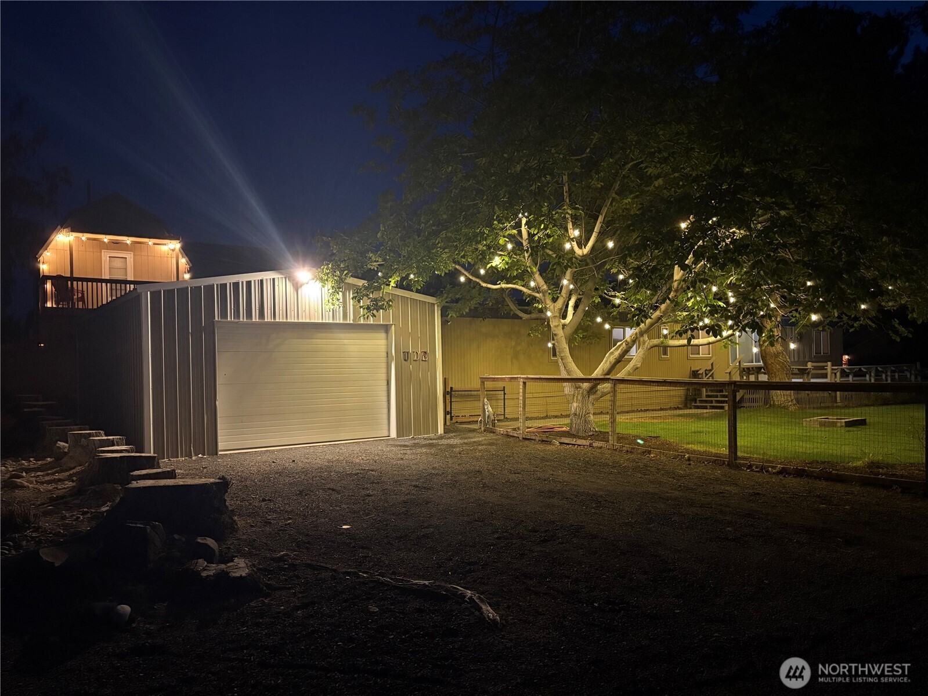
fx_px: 697
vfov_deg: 53.1
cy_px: 348
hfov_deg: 67.3
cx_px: 464
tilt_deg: +1.1
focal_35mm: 26
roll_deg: +1.8
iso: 1000
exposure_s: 1/24
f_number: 1.6
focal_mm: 5.96
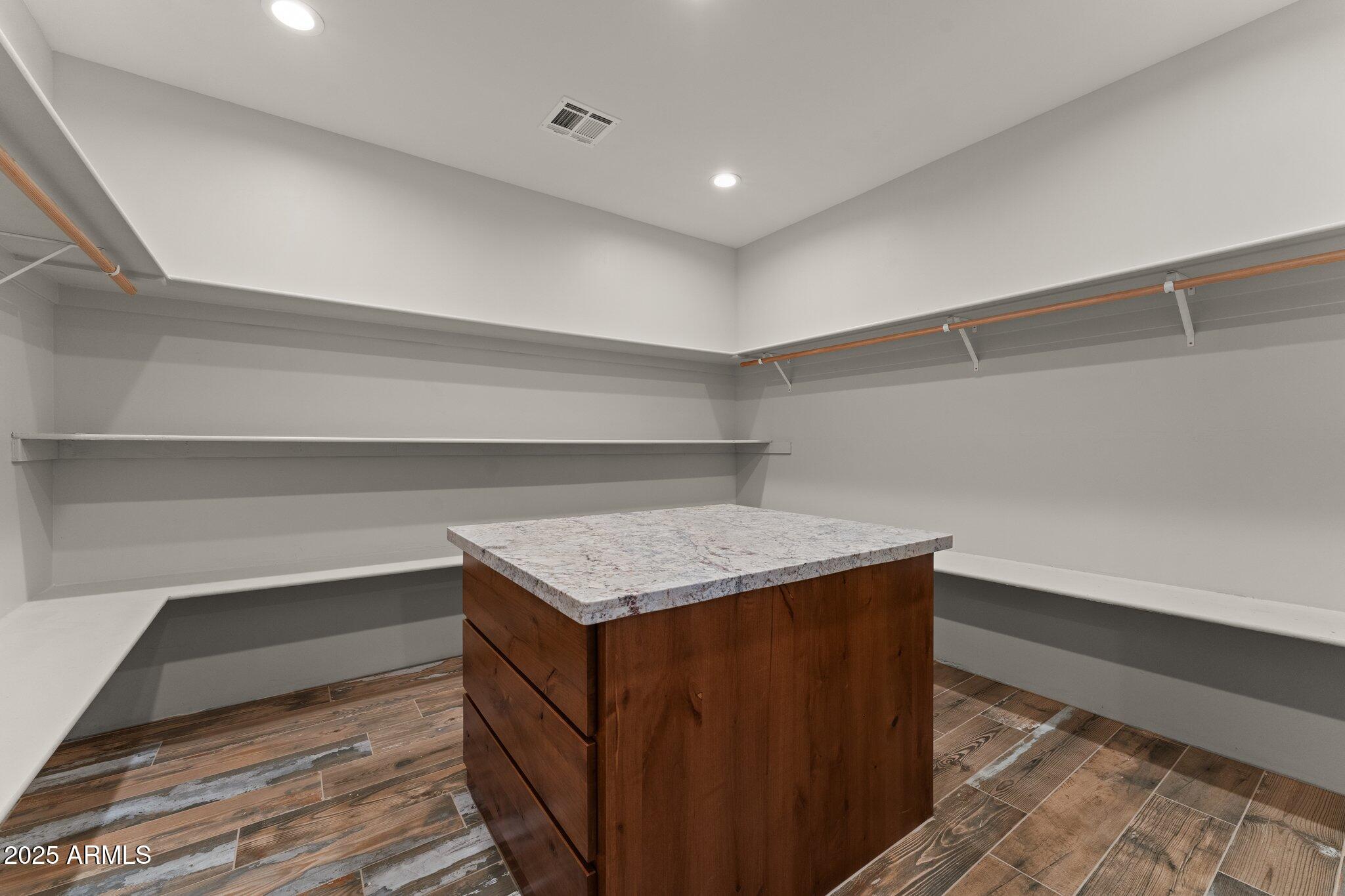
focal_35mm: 14
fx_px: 523
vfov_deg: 81.2
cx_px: 672
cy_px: 448
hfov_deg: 104.3
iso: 400
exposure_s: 1/6
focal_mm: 14
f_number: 8
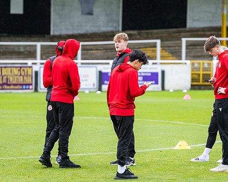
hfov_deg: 7.9
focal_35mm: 245
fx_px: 1653
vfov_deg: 6.3
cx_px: 158
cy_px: 89
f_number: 2.8
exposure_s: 1/1000
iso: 1000
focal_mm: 115
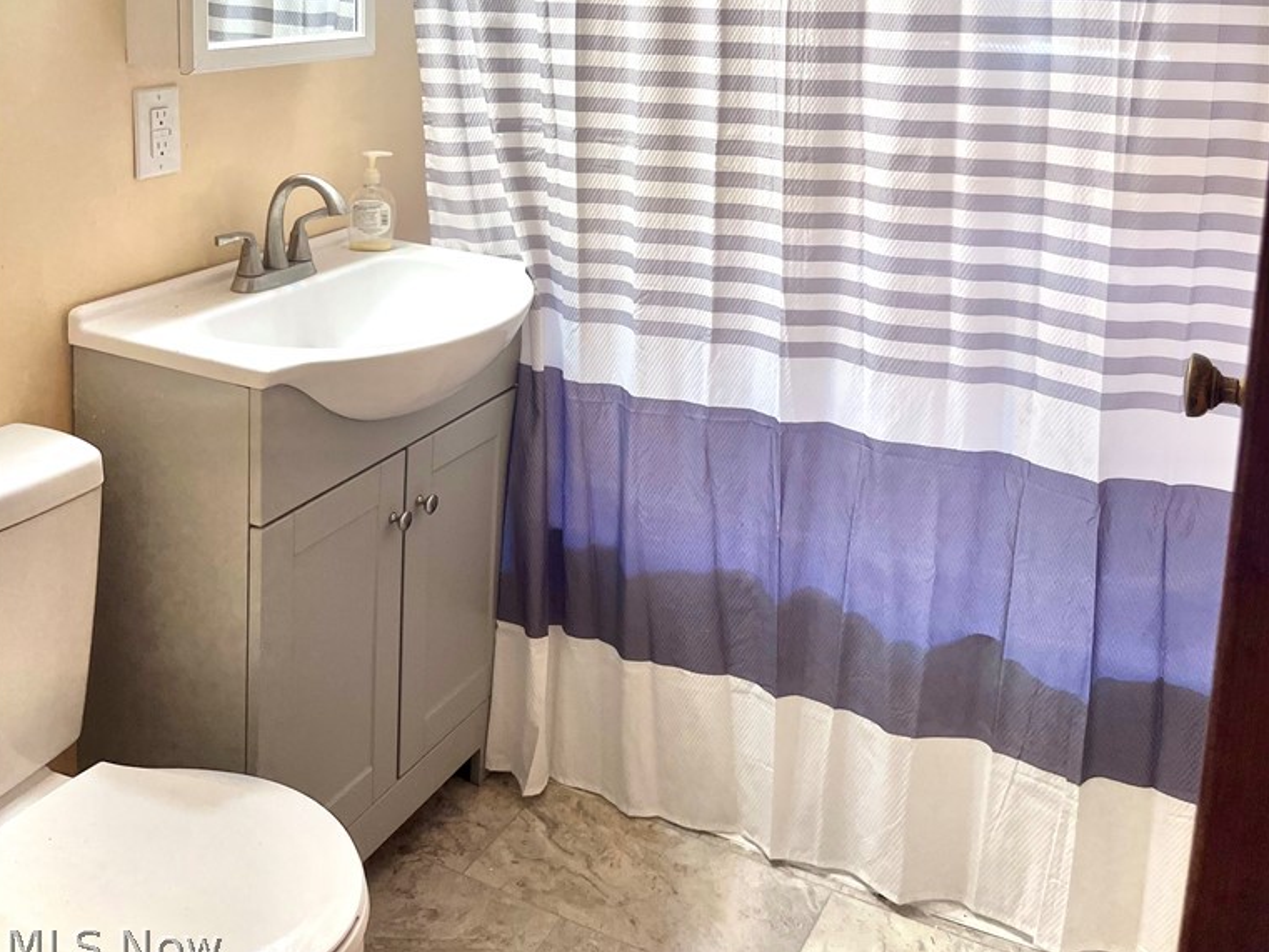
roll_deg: -2.5
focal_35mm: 35
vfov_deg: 38.4
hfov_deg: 52.6
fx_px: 1283
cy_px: 130
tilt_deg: -8.9
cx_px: 630
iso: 64
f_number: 1.6
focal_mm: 5.1
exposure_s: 1/120
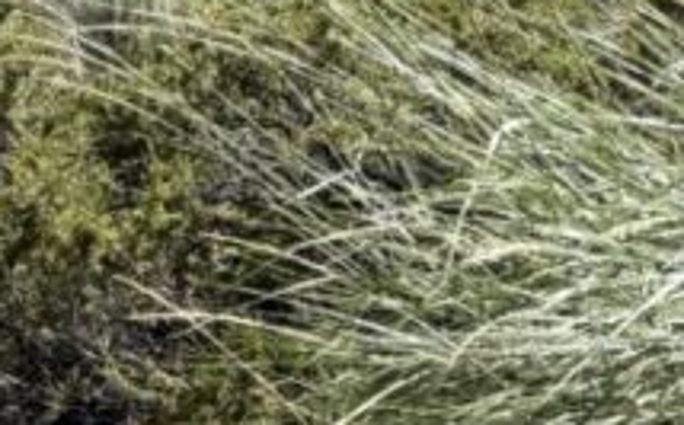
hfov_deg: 13.1
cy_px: -198
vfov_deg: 10.4
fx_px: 2271
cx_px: -937
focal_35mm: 122
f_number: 1.78
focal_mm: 6.76
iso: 80
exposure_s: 1/2703
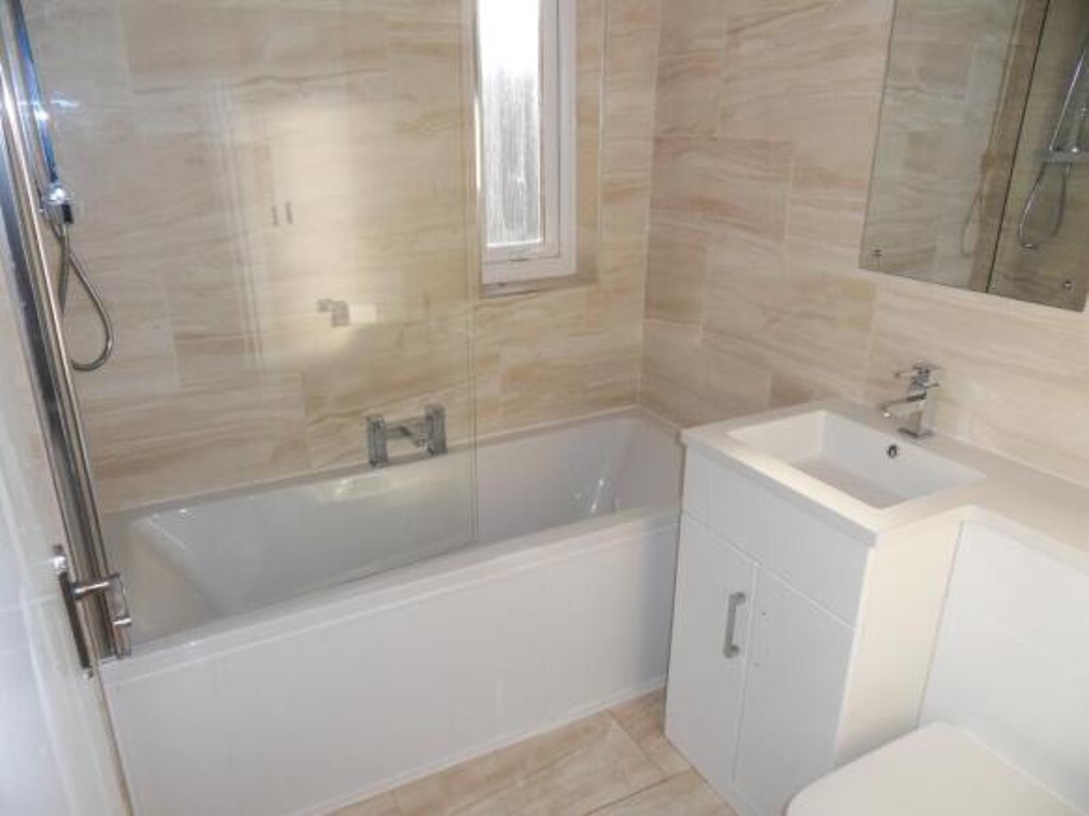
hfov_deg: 71.6
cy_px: 408
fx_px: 755
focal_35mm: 24
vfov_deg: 56.8
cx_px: 544
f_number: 3.3
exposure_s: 1/125
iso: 80
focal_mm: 4.2
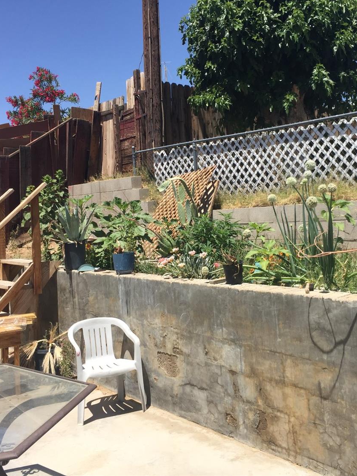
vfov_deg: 47.9
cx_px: 213
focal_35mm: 39
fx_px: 536
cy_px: 237
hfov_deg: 36.7
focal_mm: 4.15
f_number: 2.2
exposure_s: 1/1647
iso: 32
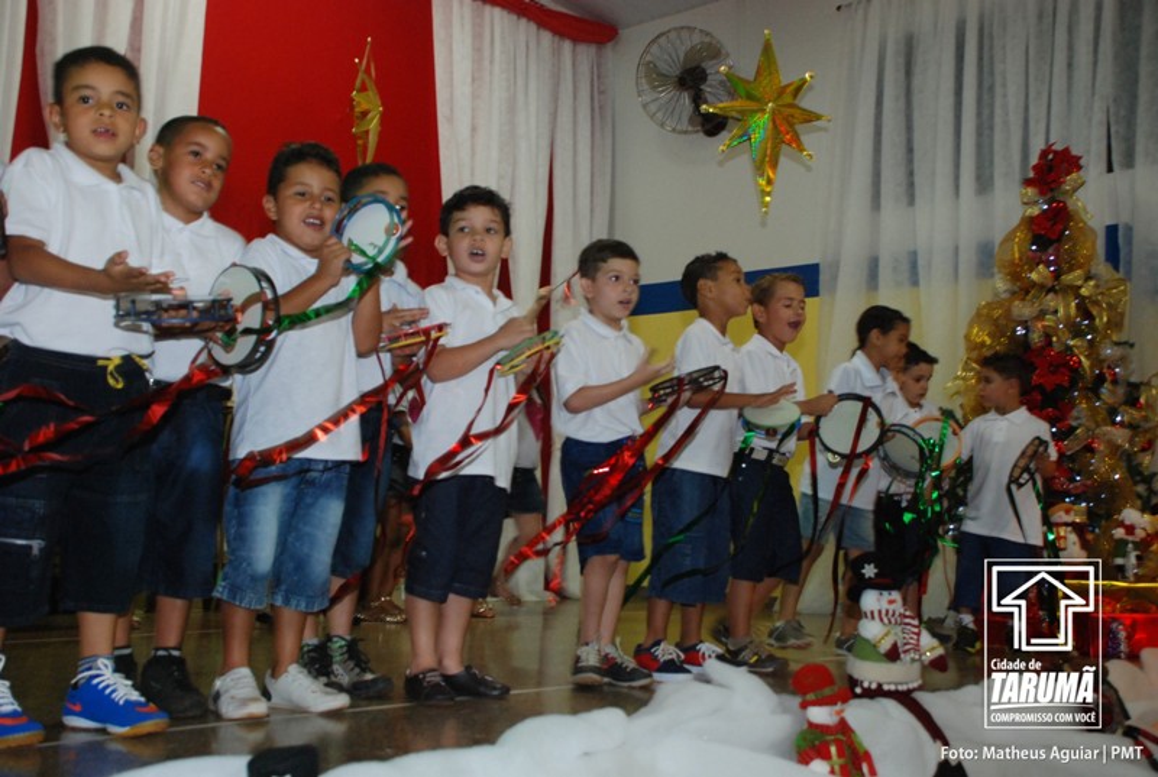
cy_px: 388
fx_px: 1160
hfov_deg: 53.0
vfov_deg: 37.0
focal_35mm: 36
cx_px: 579
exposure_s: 1/30
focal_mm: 24
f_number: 4
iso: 800
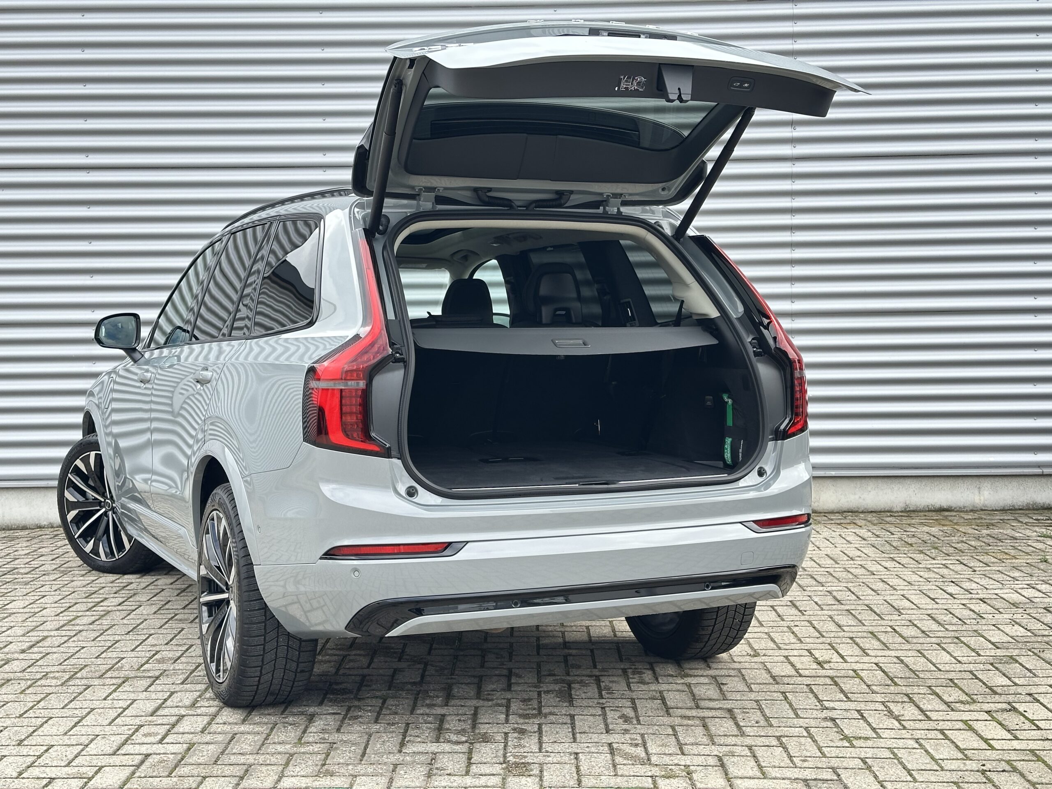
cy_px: 394
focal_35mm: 48
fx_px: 1459
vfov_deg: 30.3
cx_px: 526
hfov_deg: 39.7
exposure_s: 1/803
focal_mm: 6.86
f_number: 1.78
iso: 64
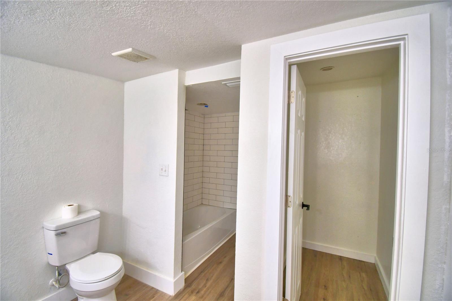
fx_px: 188
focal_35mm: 15
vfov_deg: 77.3
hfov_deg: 100.4
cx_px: 226
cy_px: 150
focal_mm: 10
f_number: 4.5
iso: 400
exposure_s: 1/100
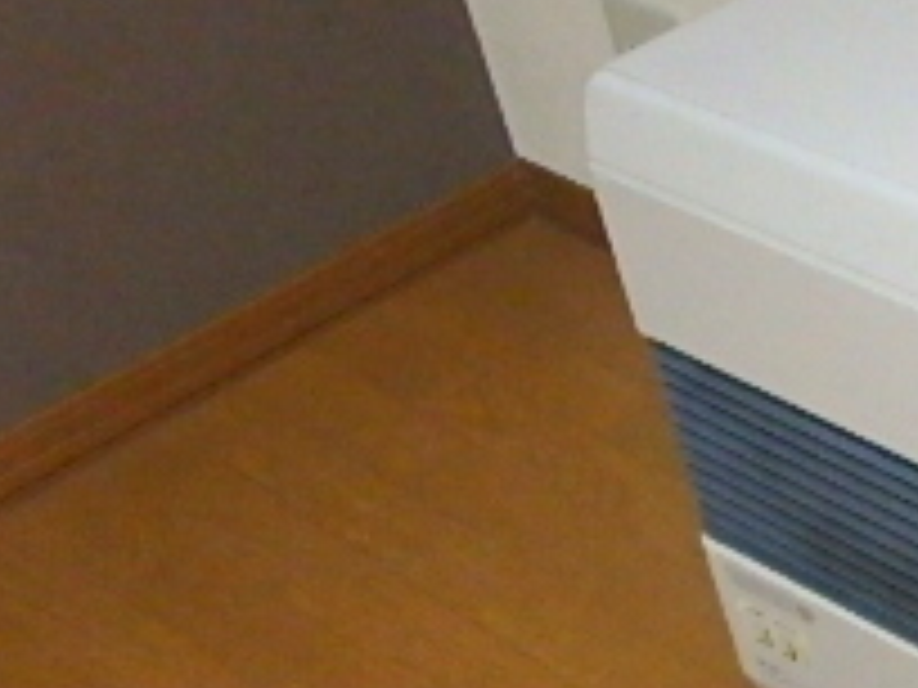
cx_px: 1305
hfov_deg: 24.2
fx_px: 1750
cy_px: 558
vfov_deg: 21.9
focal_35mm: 66
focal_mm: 3.7
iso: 800
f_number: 3.5
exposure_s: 1/30
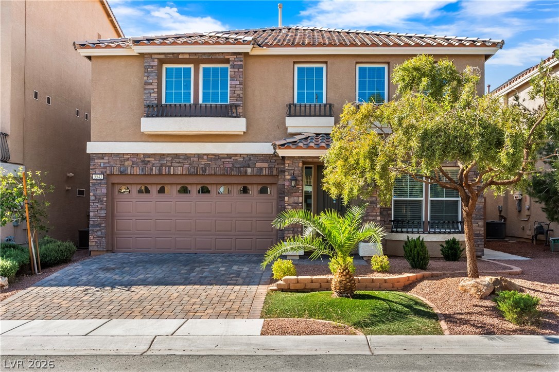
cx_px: 280
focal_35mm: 33
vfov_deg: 39.9
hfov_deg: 57.2
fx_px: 512
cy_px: 186
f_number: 8
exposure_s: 1/8000
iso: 400
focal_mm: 22
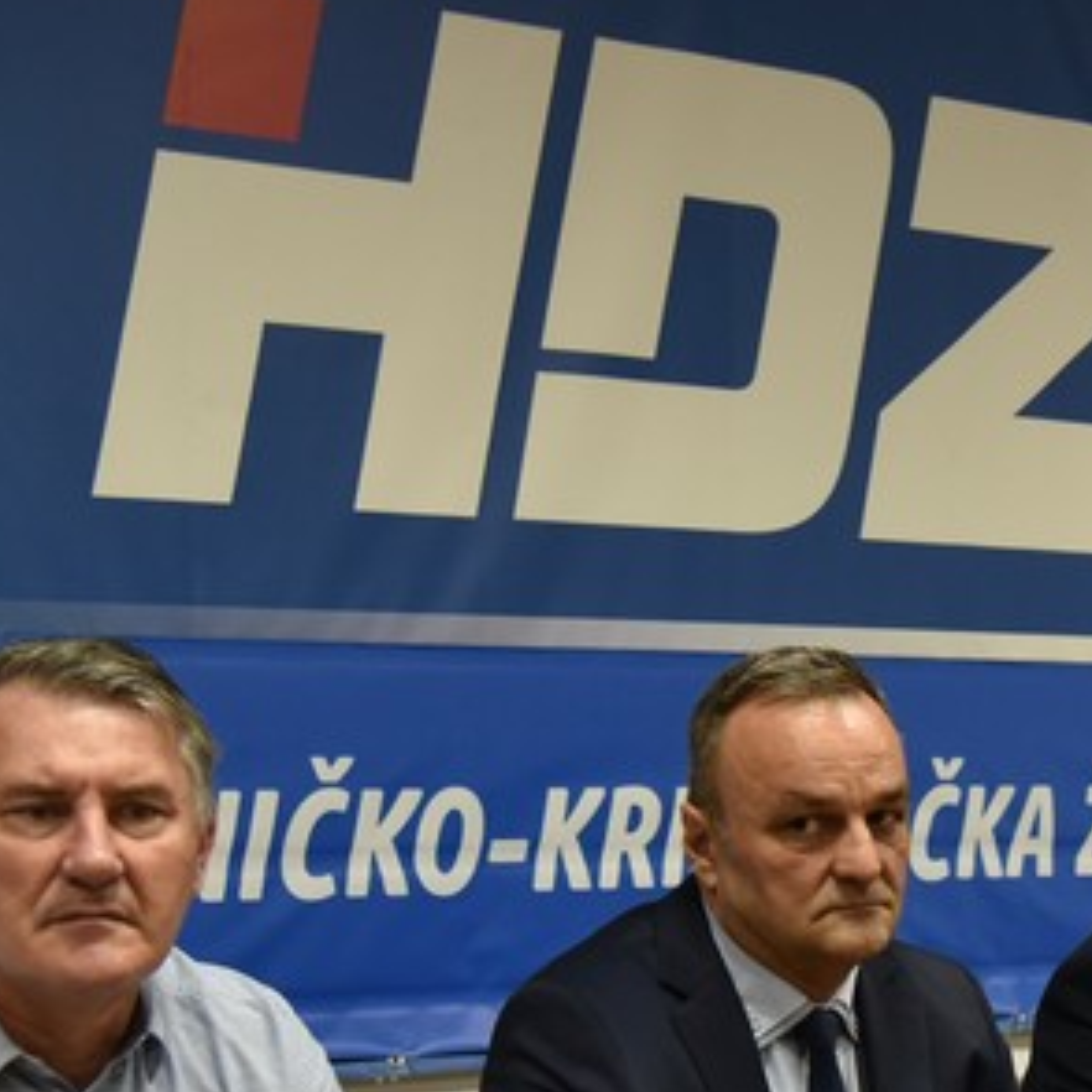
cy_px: 823
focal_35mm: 90
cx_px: 962
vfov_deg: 19.2
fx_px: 3212
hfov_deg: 19.0
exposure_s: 1/125
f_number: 4
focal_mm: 38
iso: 2000
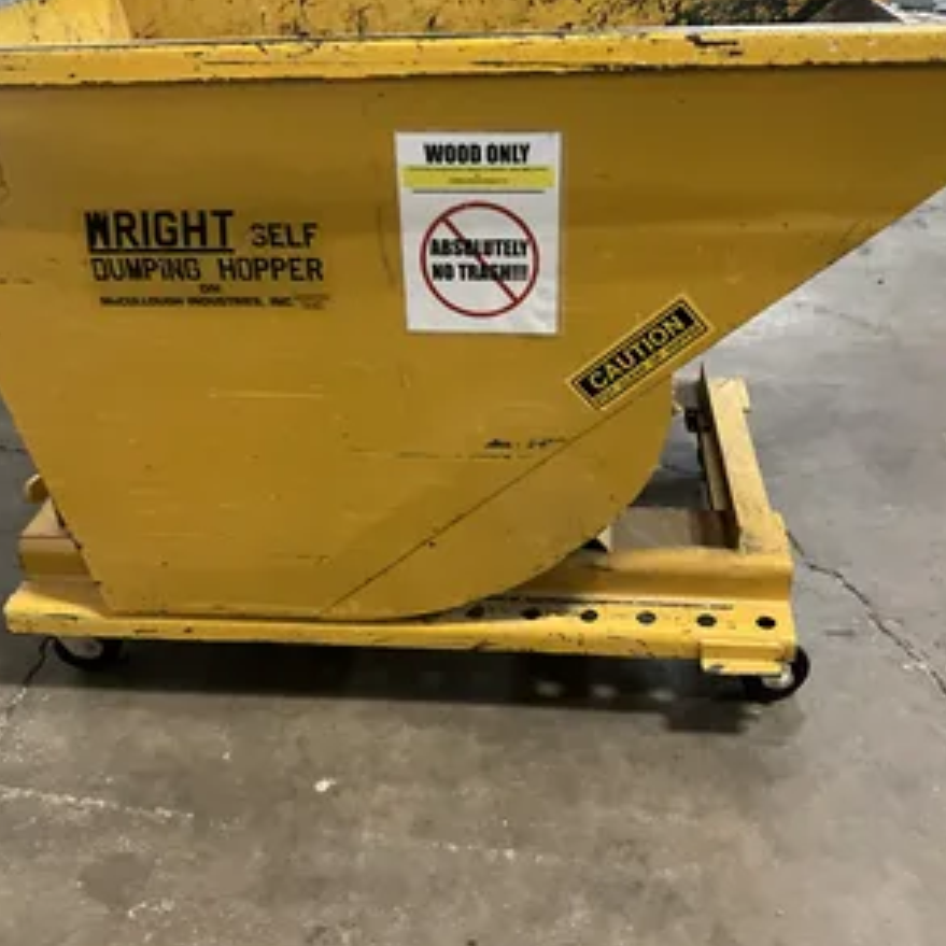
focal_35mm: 35
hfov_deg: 47.2
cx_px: 478
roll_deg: +1.6
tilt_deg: -31.9
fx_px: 1082
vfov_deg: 47.2
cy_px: 471
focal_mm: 3
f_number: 1.8
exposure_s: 1/30
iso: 400
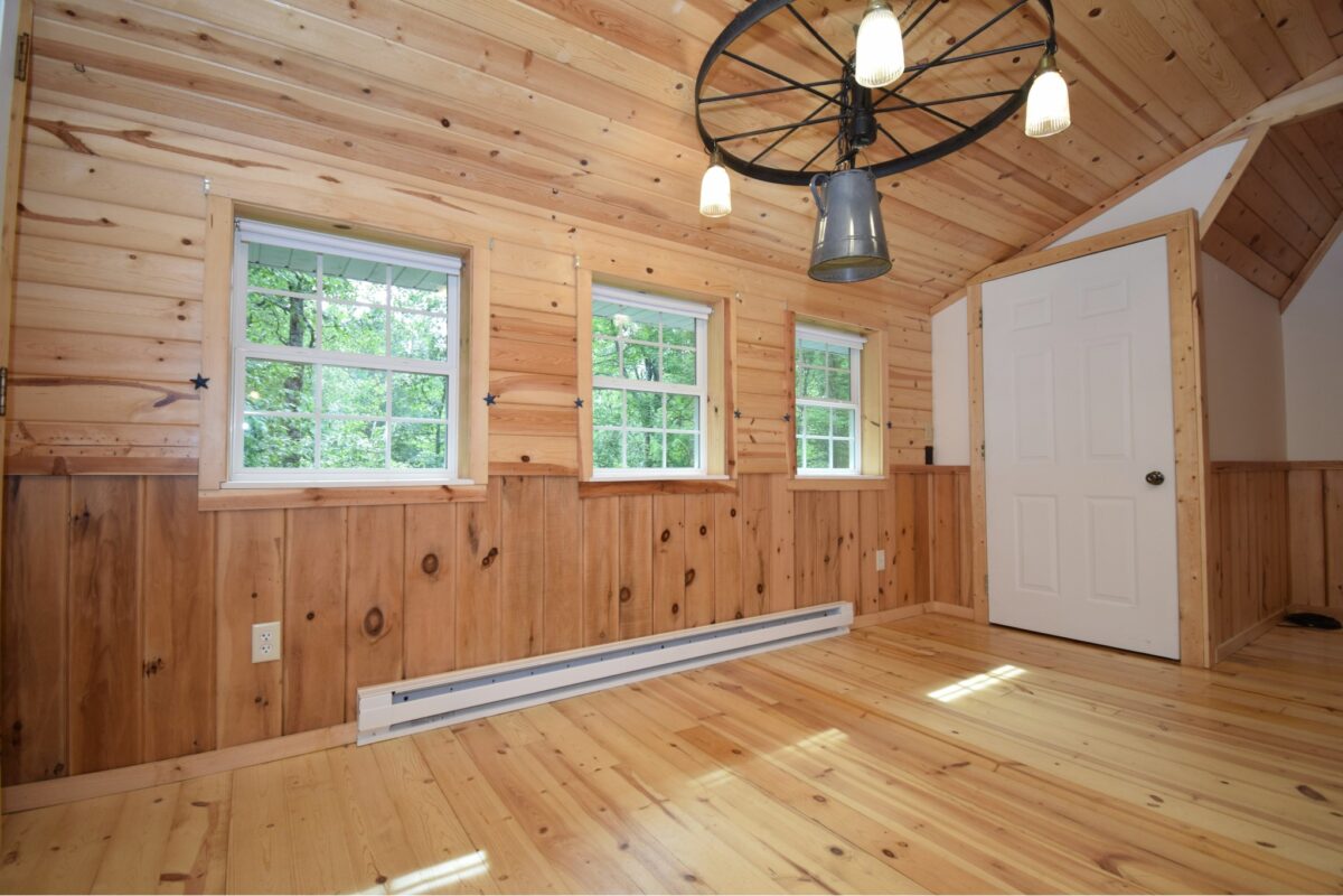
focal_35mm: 15
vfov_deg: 77.3
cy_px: 448
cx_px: 672
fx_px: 560
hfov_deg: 100.4
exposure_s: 1/80
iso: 400
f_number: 4.5
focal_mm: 10
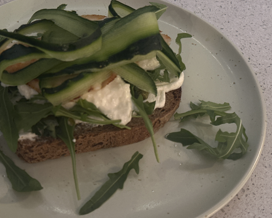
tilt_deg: -47.4
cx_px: 102
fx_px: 475
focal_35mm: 59
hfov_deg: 31.8
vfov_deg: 25.8
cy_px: 91
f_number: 1.78
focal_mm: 6.86
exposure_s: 1/50
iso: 160
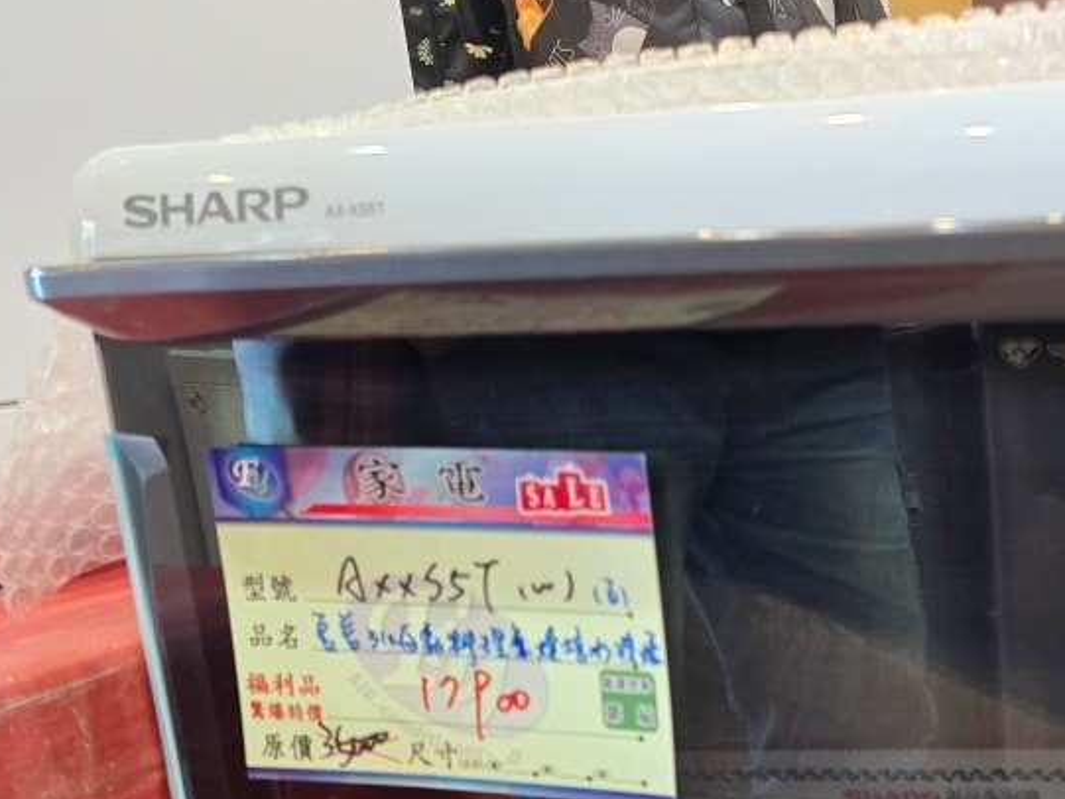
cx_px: 1034
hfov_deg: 34.5
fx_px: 1569
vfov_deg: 27.6
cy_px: 716
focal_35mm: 51
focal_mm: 6.3
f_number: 1.7
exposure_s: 1/60
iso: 640
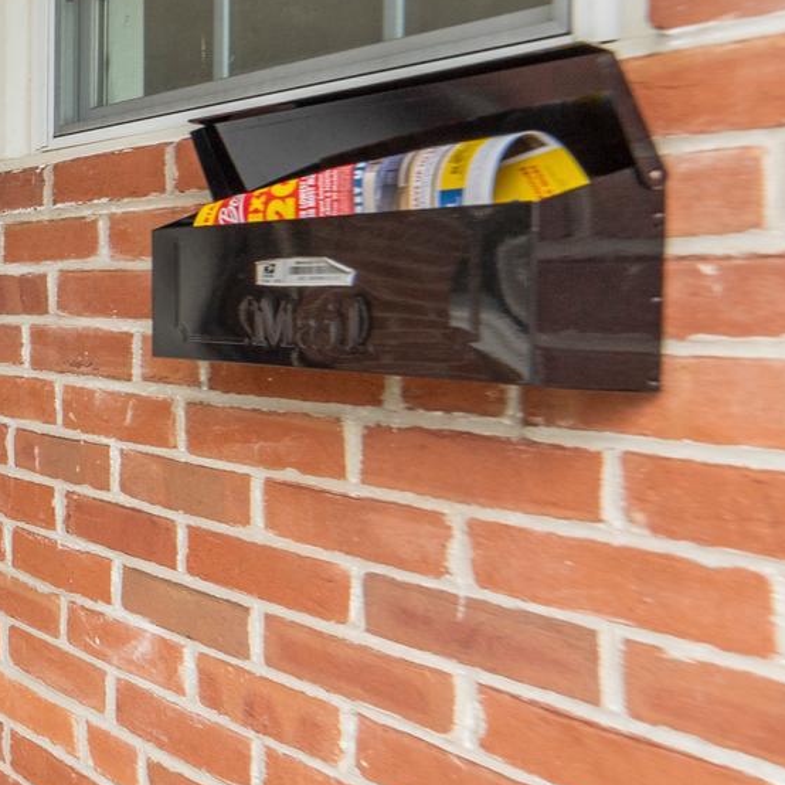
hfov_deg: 21.7
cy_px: 246
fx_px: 1129
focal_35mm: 44
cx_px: -660
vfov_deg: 37.8
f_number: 8
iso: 400
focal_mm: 14
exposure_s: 1/10
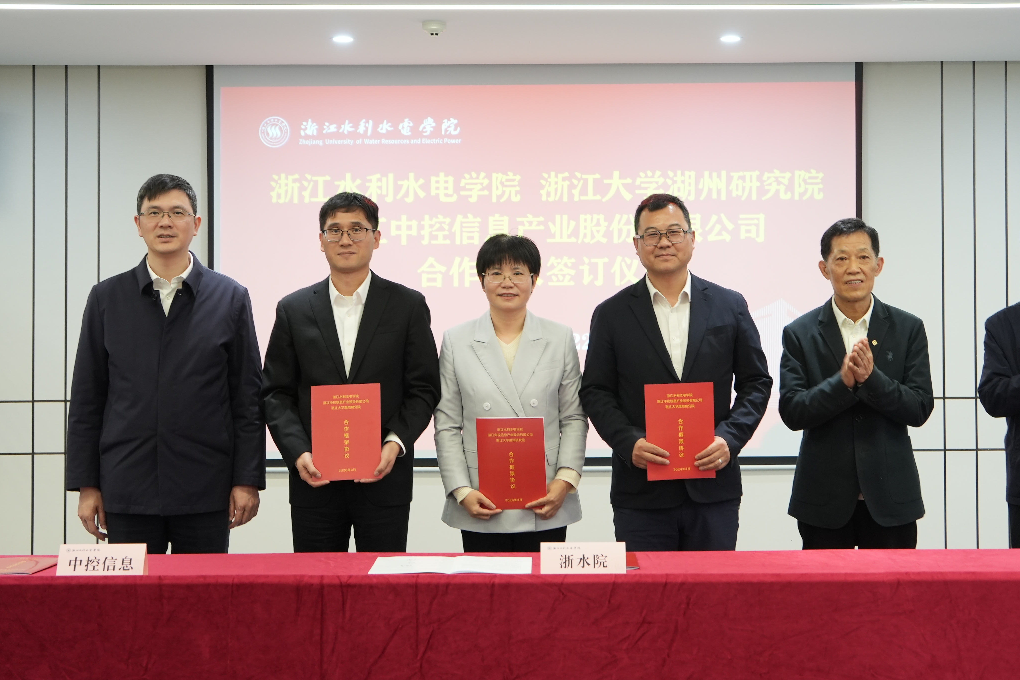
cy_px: 390
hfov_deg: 46.2
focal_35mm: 42
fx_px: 1190
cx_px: 590
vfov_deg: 31.8
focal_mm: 36
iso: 800
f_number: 5
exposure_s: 1/40
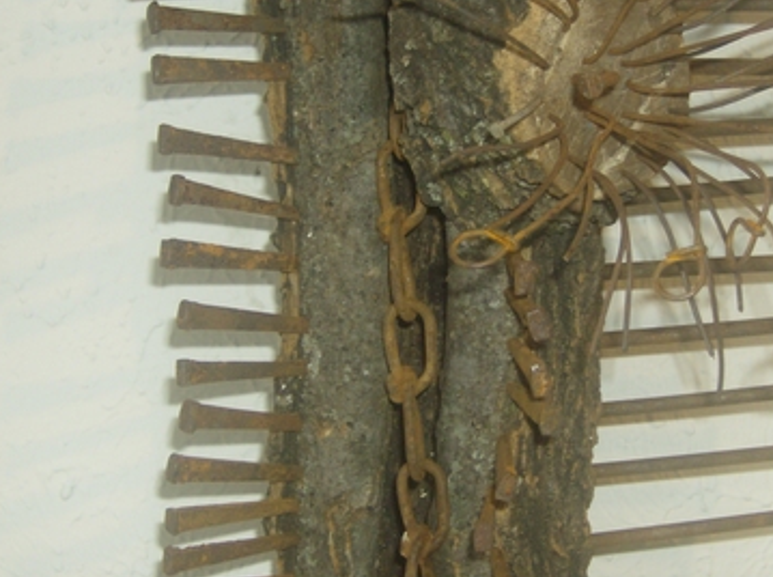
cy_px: 279
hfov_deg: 30.3
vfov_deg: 22.9
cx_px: 446
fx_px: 1427
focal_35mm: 64
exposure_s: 1/74
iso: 200
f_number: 3.1
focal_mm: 7.7
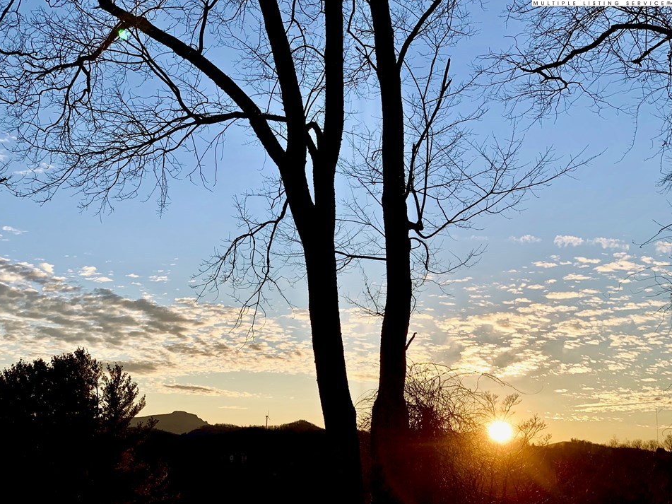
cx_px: 314
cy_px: 242
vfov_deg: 26.1
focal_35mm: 56
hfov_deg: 34.3
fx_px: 1087
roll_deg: -1.6
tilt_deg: +11.9
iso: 16
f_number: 2.4
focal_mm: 6
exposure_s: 1/1089
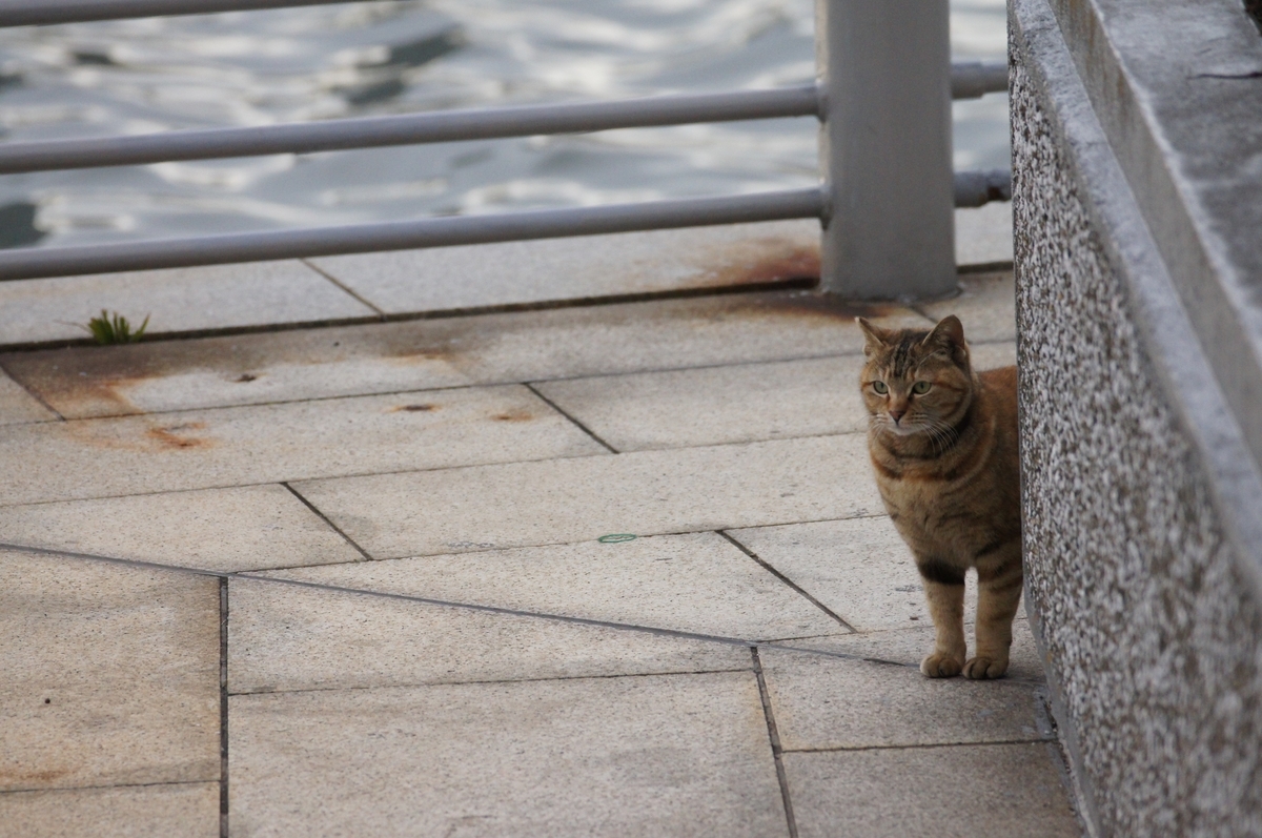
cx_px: 631
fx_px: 10504
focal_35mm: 300
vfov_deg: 4.6
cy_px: 419
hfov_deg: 6.9
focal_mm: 200
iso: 1600
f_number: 5.6
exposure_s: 1/1250
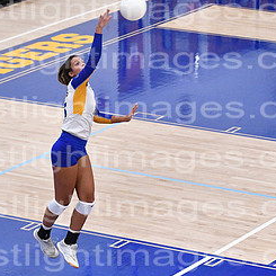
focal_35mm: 211
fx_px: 1903
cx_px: 87
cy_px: 135
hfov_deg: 8.3
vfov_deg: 8.3
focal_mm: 70
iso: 6400
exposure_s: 1/1000
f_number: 3.2
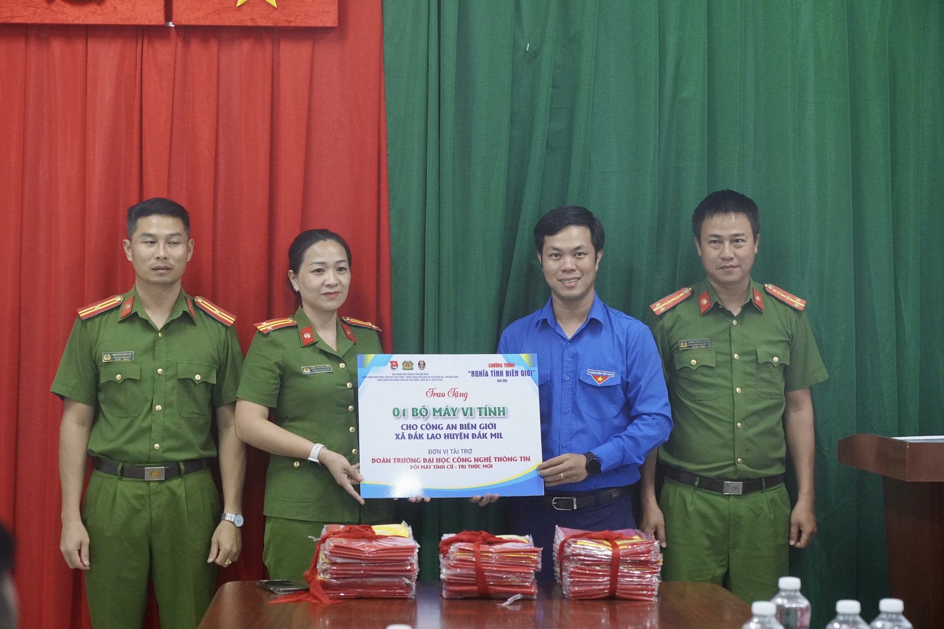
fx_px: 1809
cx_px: 472
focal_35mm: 69
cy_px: 314
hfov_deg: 29.2
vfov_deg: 19.7
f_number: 4
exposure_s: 1/160
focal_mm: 46
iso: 3200
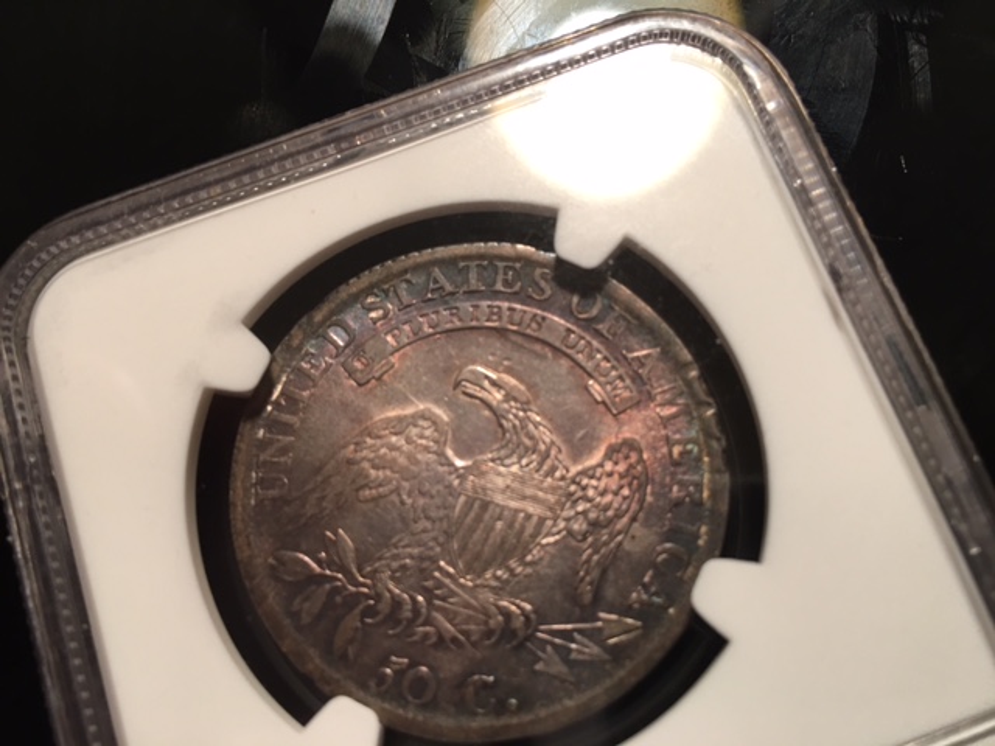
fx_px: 834
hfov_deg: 61.7
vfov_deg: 48.2
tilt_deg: -75.1
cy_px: 373
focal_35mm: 29
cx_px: 498
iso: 32
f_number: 2.2
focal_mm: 4.15
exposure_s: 1/15
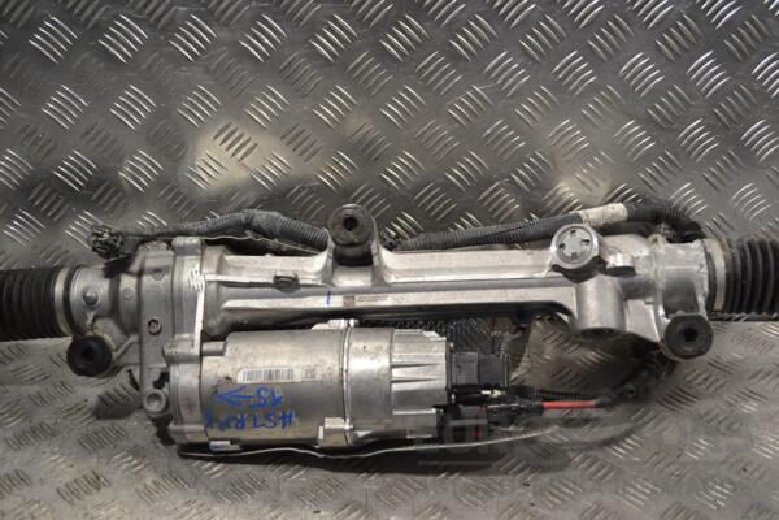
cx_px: 390
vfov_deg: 30.8
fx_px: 941
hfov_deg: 45.0
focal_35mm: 44
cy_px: 260
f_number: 5.6
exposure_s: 1/125
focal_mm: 29
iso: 400
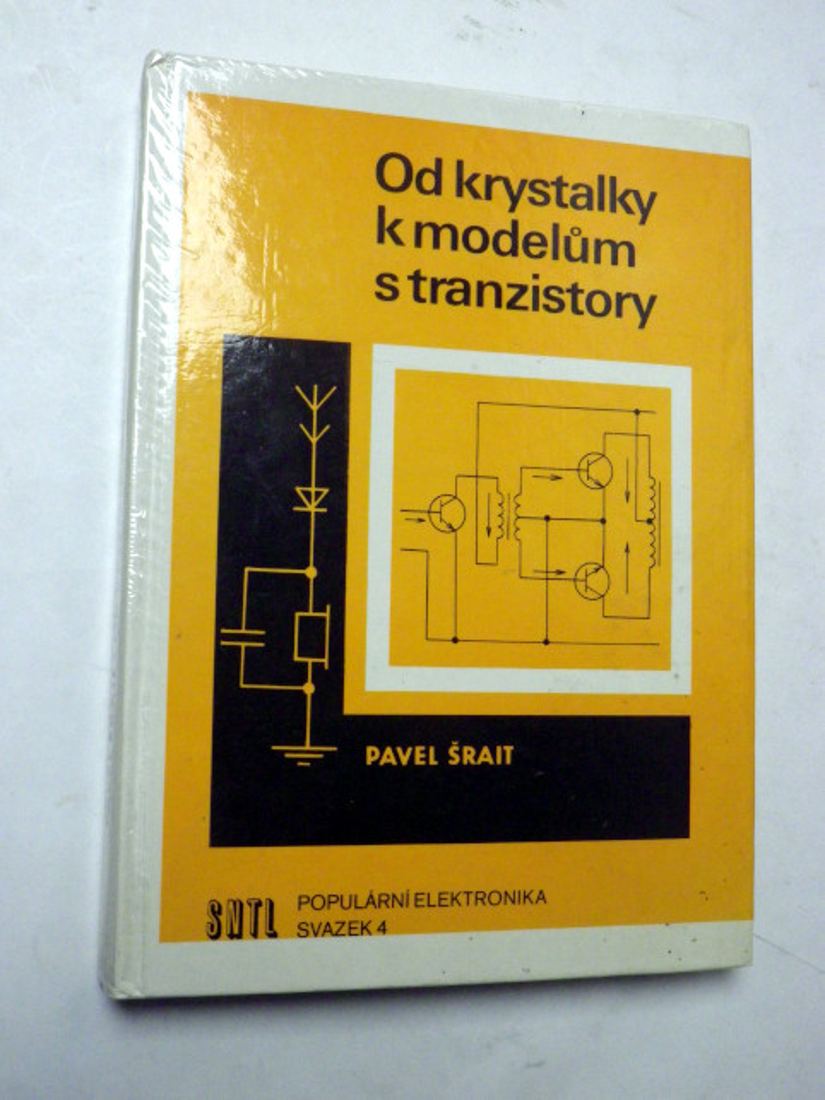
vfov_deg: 45.8
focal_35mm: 41
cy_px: 550
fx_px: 1303
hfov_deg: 35.1
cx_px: 412
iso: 400
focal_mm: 7.3
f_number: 3.9
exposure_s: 1/50
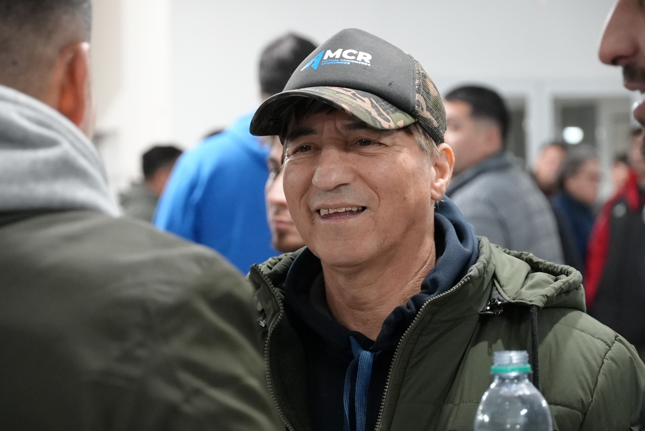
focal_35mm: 124
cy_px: 216
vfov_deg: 11.1
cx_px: 322
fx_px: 2222
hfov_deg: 16.5
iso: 6400
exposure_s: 1/160
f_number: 5.6
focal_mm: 83
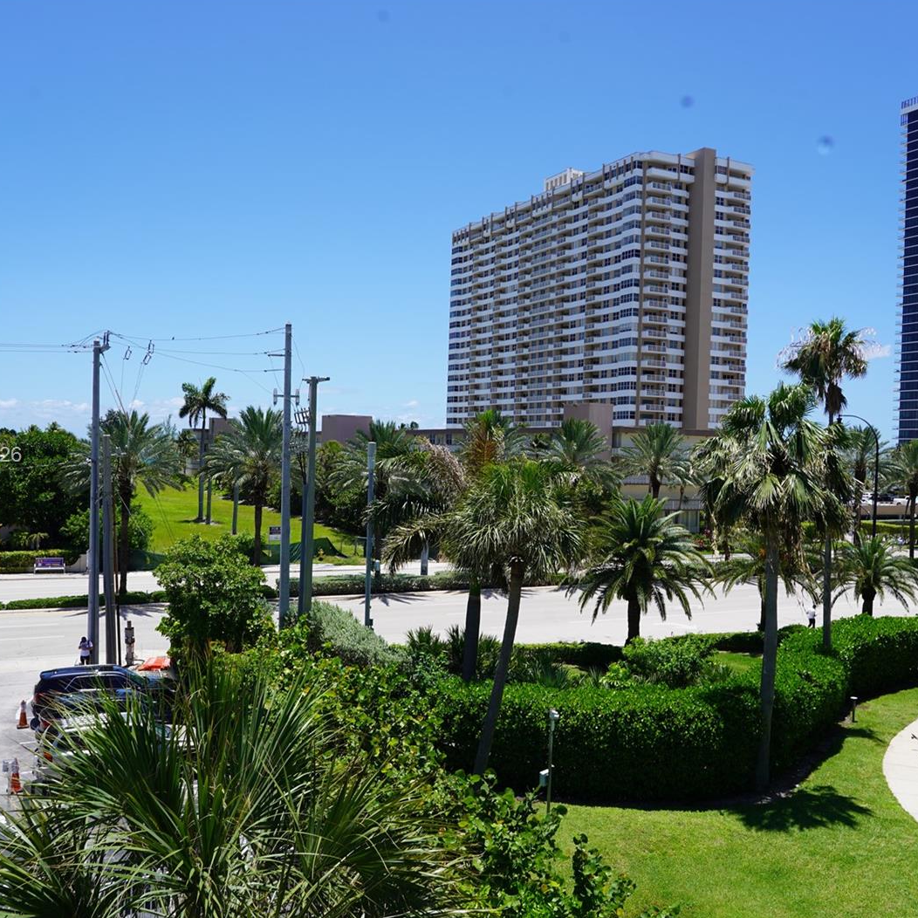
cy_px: 456
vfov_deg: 52.5
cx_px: 449
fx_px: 930
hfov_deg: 52.5
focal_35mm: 31
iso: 100
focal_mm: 24
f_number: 10
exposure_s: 1/160
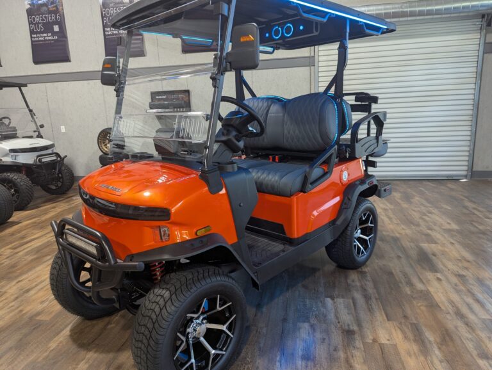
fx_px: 342
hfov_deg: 71.5
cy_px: 185
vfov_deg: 56.9
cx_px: 246
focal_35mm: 24
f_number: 1.85
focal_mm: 6.81
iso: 111
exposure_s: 1/52
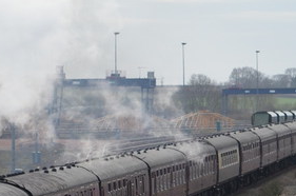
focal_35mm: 375
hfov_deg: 5.5
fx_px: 3079
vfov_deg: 3.6
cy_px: 210
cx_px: -146
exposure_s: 1/1250
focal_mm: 55
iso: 400
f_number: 5
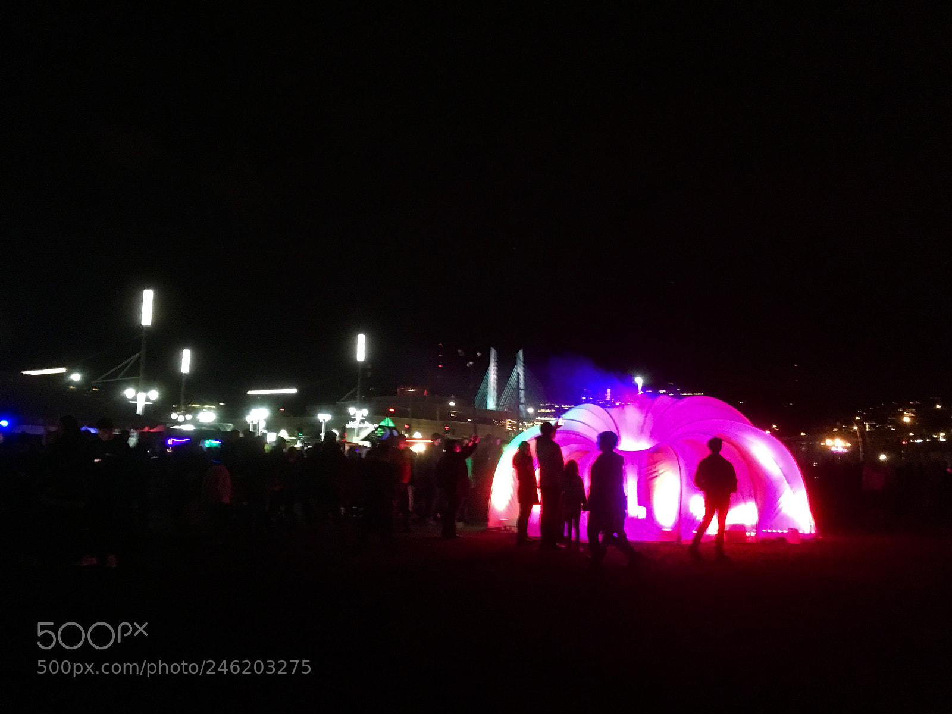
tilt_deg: +6.8
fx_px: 798
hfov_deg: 61.7
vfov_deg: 48.2
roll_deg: -1.0
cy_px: 357
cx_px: 476
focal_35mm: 29
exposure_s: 1/15
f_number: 2.2
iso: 640
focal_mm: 4.15
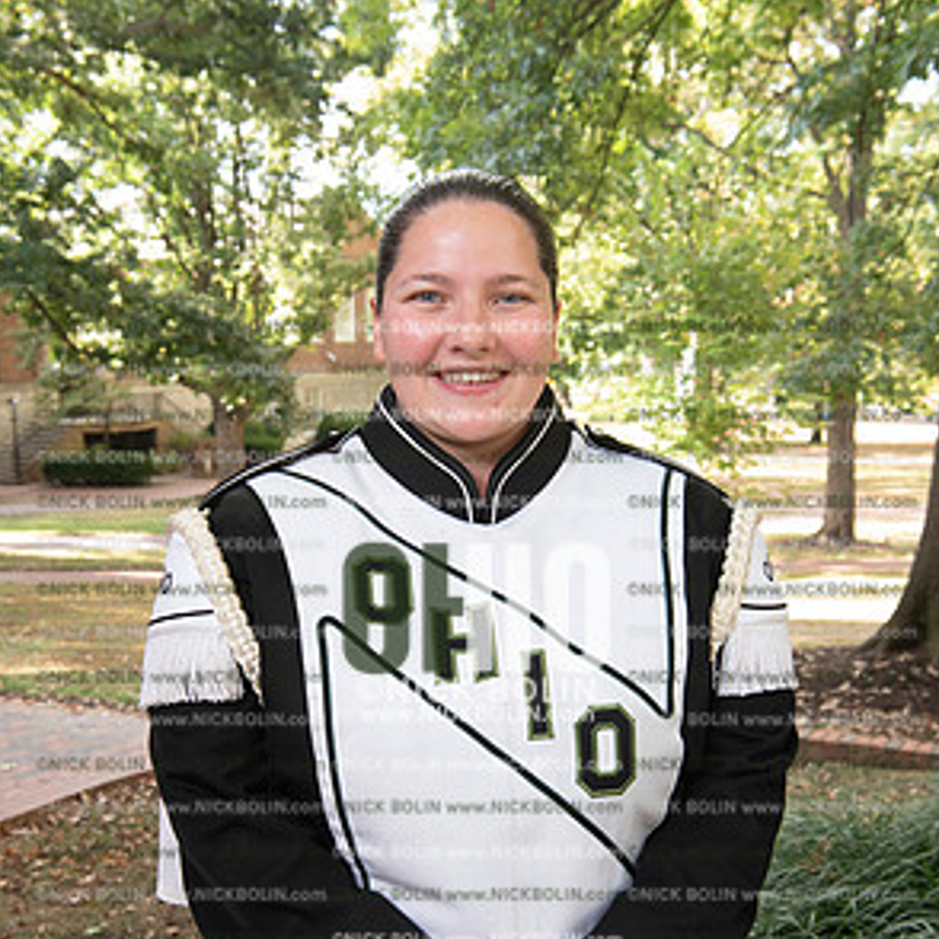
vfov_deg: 32.5
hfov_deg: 32.8
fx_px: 1596
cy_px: 632
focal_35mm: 52
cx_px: 476
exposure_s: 1/100
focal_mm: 40
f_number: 8
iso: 800
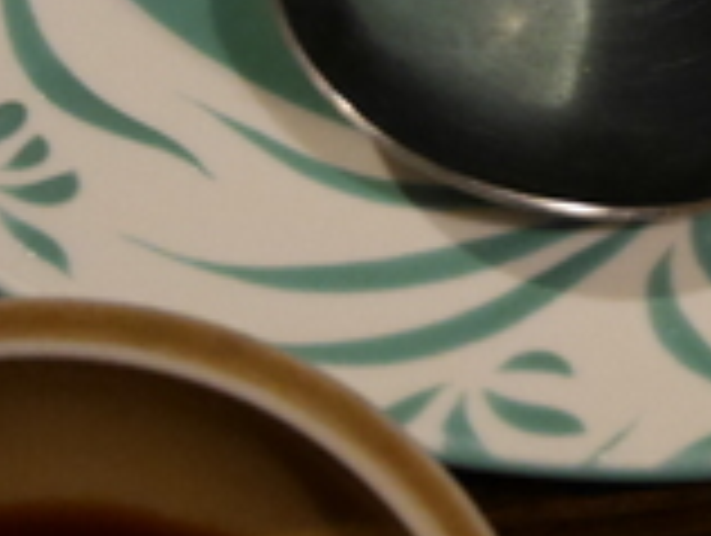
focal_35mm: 190
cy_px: -417
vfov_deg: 7.6
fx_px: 3908
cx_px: 778
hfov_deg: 10.3
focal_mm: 25
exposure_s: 1/20
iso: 3200
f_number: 5.2
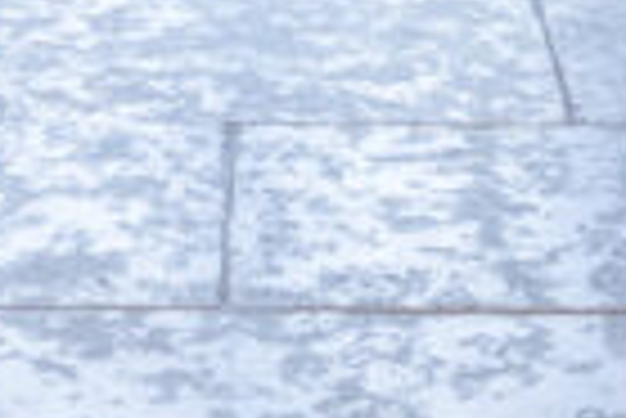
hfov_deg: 13.7
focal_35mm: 150
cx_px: 257
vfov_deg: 8.0
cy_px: -805
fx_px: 2611
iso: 100
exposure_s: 1/4
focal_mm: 20
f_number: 9
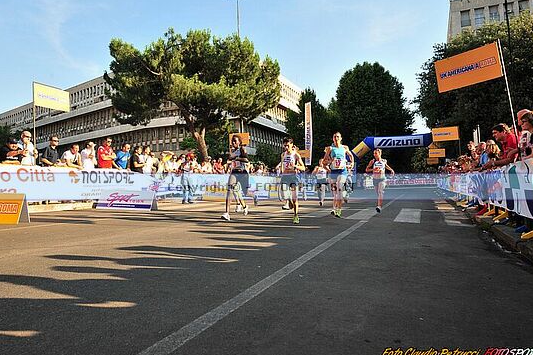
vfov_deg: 47.8
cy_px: 162
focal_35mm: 27
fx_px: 400
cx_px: 266
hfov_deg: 67.4
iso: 400
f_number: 6.3
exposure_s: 1/500
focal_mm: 24
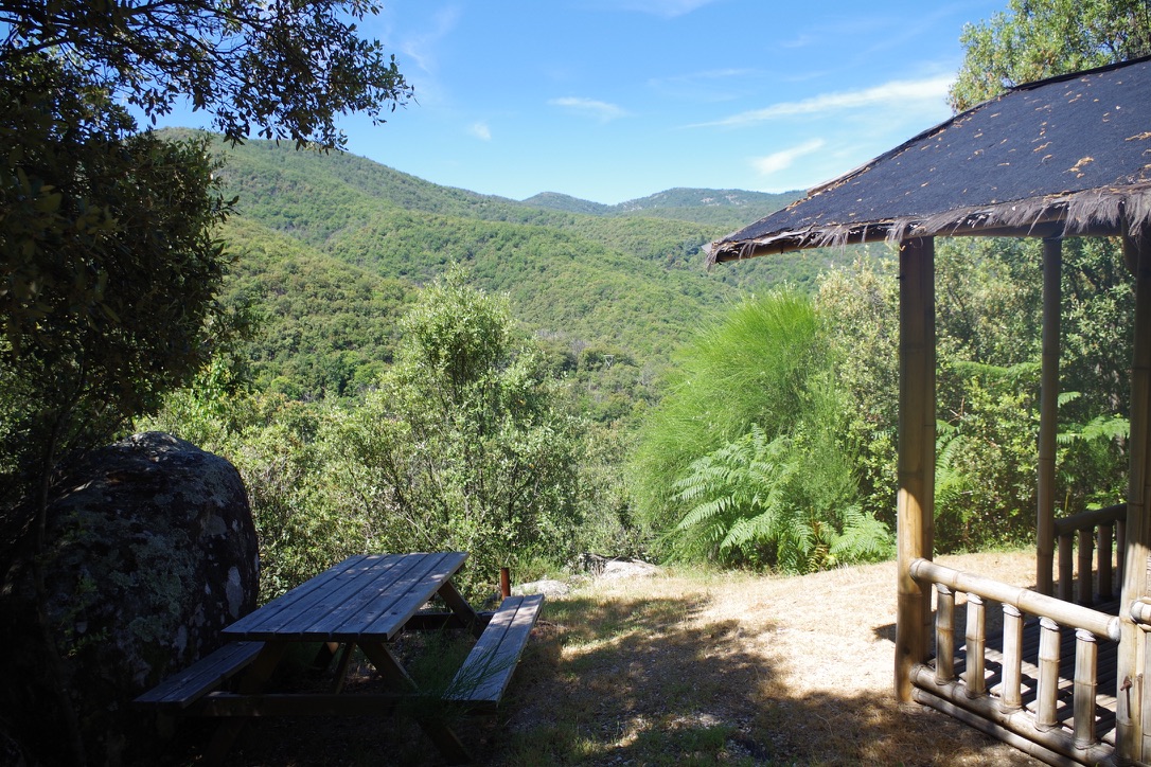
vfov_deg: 47.9
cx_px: 576
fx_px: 863
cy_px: 384
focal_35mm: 27
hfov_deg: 67.4
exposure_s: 1/125
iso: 100
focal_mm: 18
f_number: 6.3
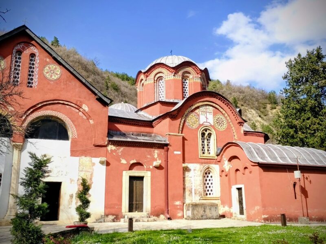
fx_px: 301
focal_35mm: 32
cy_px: 122
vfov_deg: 44.2
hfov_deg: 56.8
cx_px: 163
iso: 50
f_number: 1.65
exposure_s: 1/404
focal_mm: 6.14
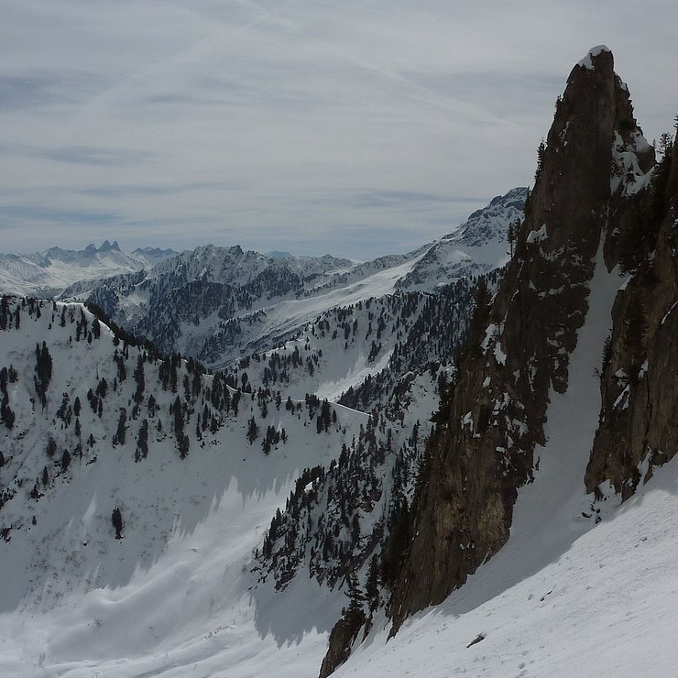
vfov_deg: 39.2
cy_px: 340
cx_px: 292
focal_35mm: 43
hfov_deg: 39.1
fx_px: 953
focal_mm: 5
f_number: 6.3
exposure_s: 1/2000
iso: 80
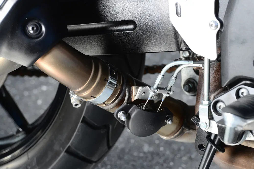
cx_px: 110
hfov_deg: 8.9
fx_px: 1631
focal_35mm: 231
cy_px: 84
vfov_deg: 6.0
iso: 200
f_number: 7.1
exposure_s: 1/200
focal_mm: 200
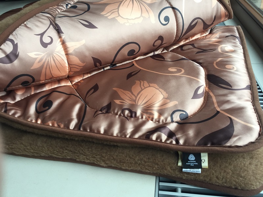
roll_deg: +4.7
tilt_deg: -35.5
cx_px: 132
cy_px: 98
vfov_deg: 48.2
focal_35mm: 29
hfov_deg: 61.7
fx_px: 220
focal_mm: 4.15
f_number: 2.2
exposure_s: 1/100
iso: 32
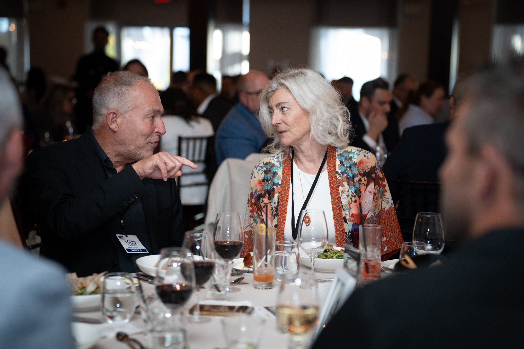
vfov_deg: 17.3
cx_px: 262
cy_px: 174
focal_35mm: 79
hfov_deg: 25.6
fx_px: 1151
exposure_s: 1/200
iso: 3200
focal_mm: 76
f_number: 2.5
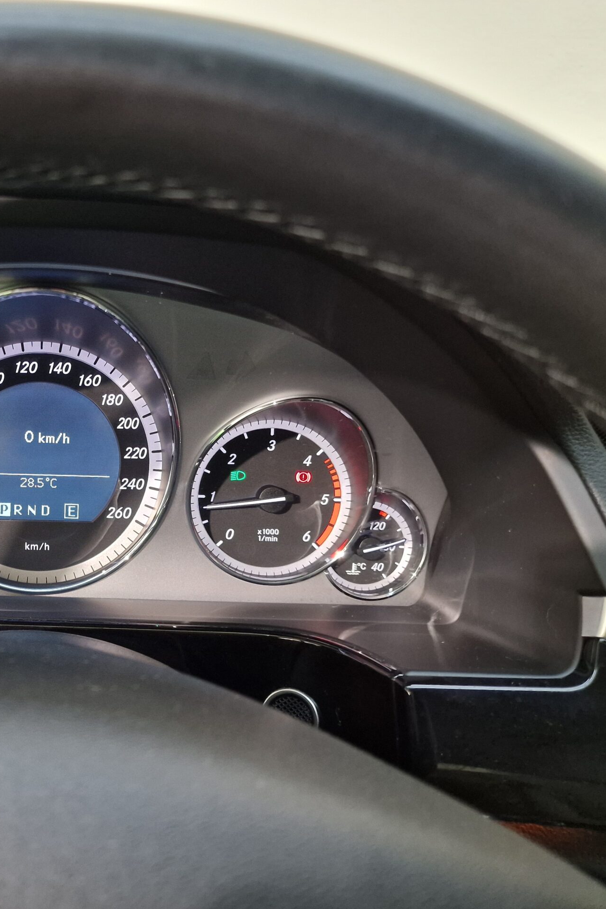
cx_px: 41
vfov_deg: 58.7
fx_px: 808
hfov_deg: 37.9
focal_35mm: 32
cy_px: 454
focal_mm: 6.4
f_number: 1.8
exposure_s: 1/33
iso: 400
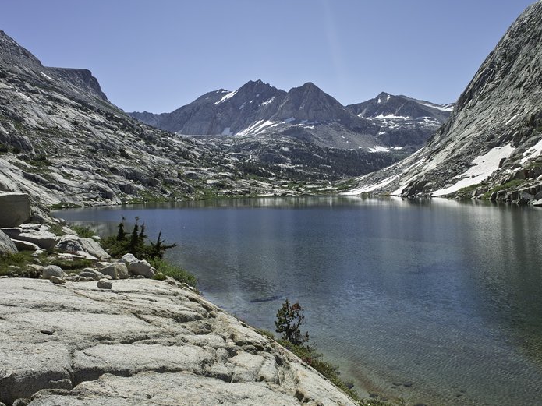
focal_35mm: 31
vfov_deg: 45.4
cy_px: 200
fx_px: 485
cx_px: 274
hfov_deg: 58.4
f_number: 8
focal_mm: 16.6
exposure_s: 1/125
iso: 100
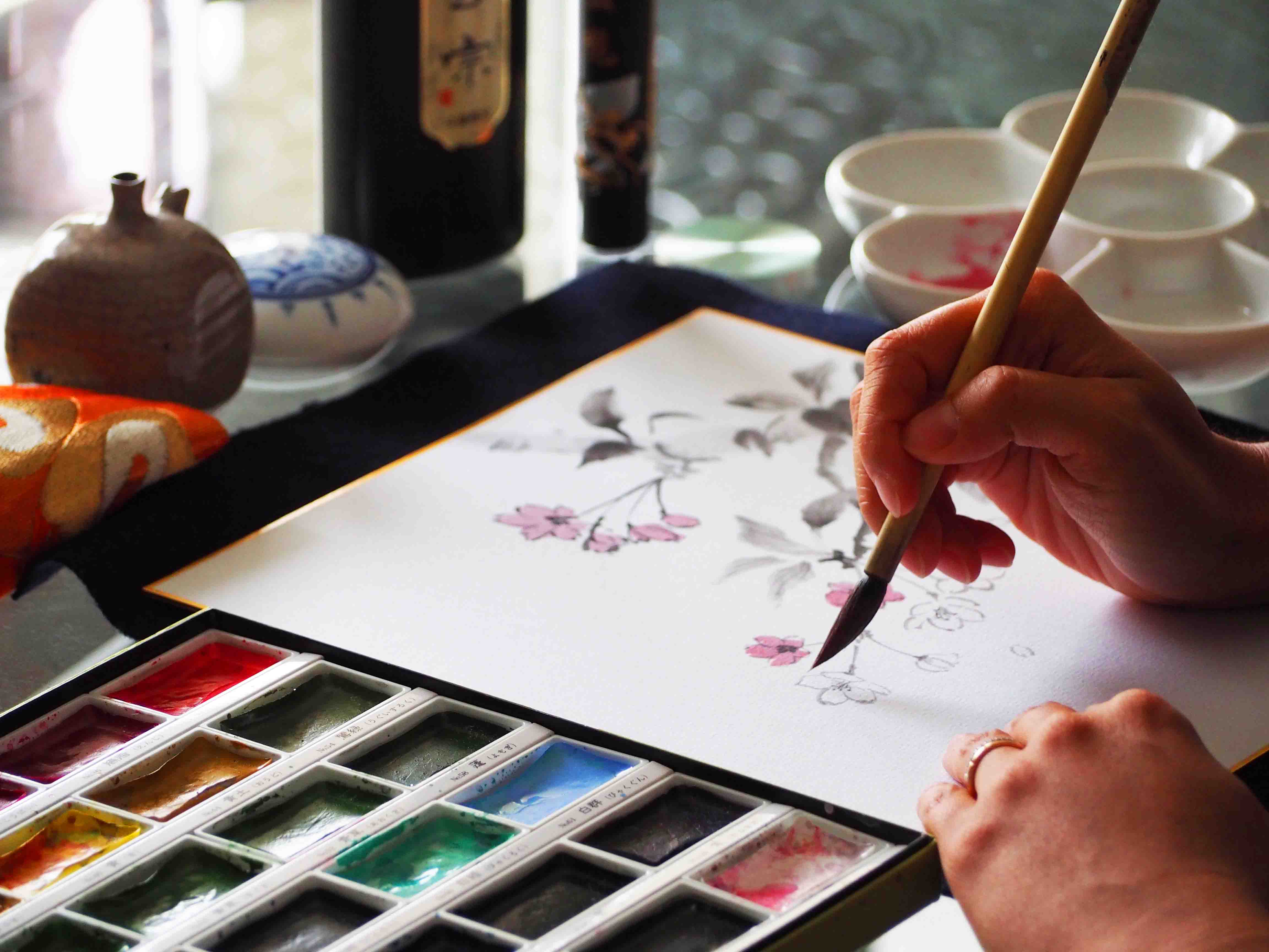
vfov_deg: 7.1
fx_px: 7698
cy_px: 476
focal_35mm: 210
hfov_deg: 9.4
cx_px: 634
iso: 1000
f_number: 5.1
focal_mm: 105
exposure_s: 1/200
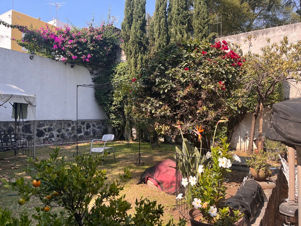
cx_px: 150
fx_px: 226
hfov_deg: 67.3
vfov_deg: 53.1
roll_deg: -2.0
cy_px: 113
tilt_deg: +0.1
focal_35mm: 26
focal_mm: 5.1
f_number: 1.6
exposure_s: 1/777
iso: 50
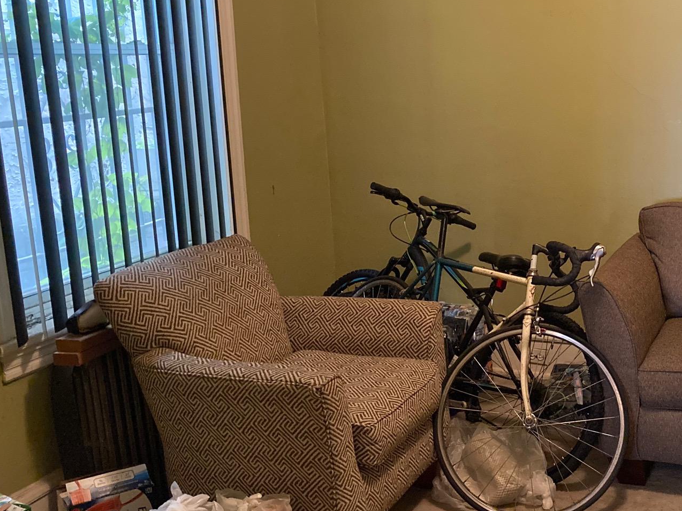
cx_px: 517
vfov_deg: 32.2
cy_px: 231
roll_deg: -0.8
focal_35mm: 45
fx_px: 887
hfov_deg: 40.8
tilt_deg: -11.7
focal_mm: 3.99
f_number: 1.8
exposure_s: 1/30
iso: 640
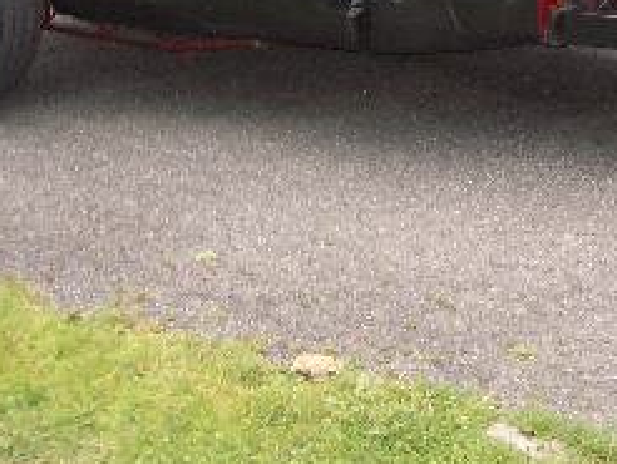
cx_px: 577
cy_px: -70
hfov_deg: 21.0
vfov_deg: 15.7
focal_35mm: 91
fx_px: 1624
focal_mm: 5.8
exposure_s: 1/400
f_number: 2.6
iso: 100
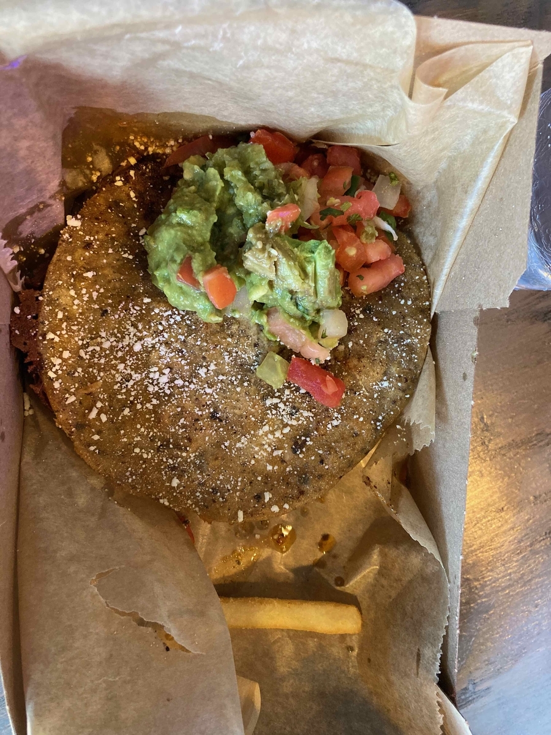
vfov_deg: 63.4
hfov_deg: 49.7
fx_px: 594
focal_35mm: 28
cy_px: 368
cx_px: 276
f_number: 1.8
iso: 250
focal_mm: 3.99
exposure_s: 1/40
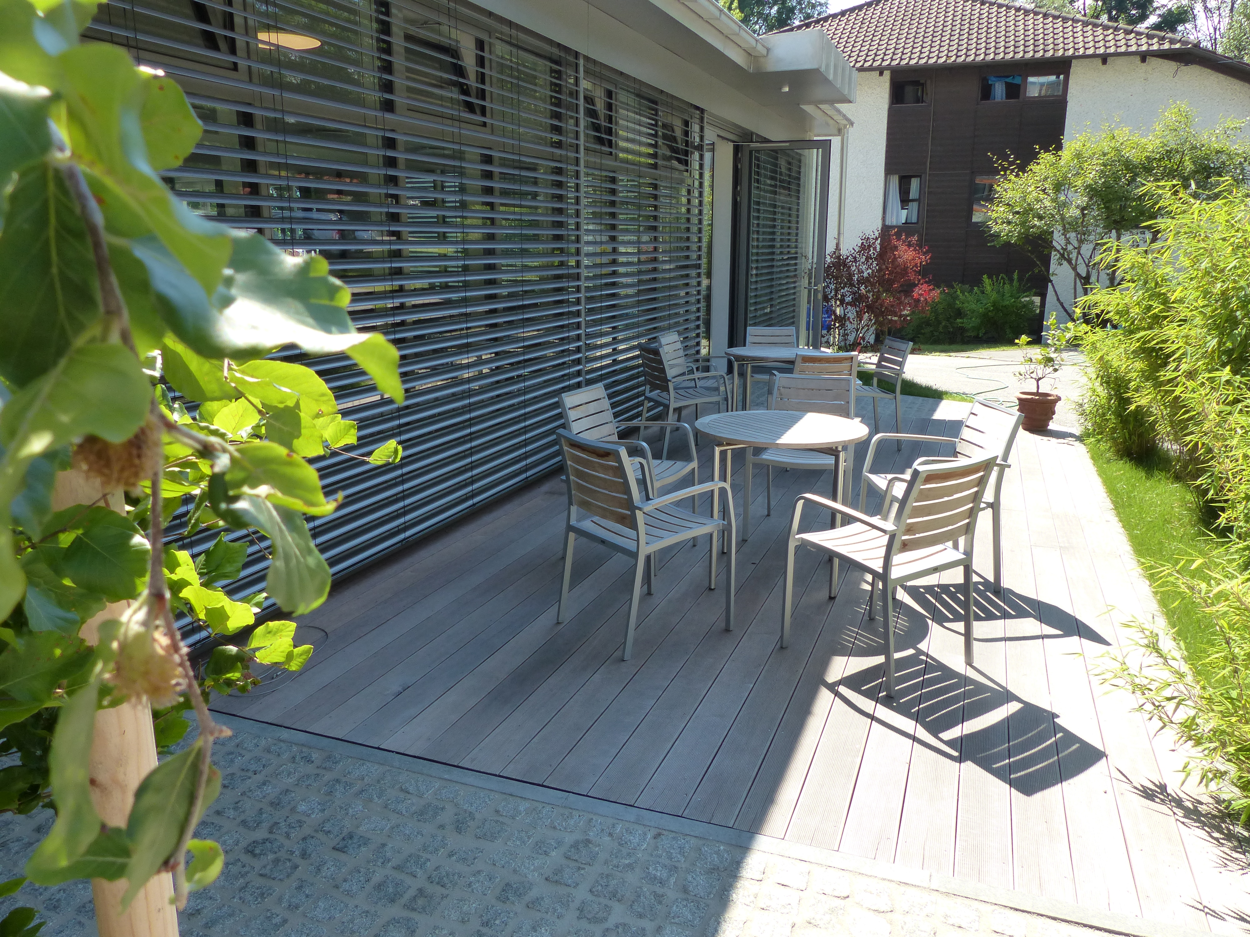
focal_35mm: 25
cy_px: 468
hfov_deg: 69.4
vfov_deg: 54.9
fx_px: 903
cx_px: 625
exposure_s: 1/250
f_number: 4
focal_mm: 4.5
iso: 160
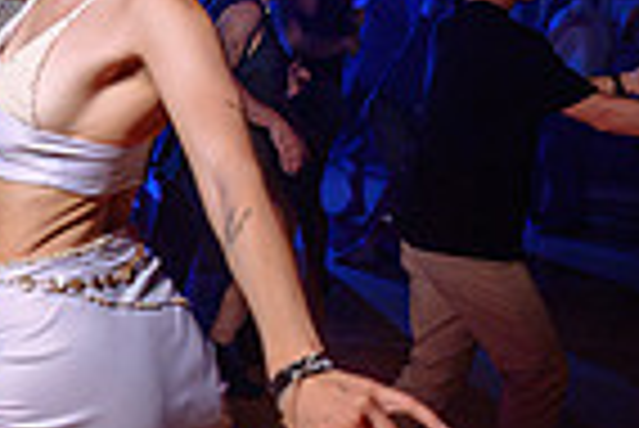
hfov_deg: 19.7
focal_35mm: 98
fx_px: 1741
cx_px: -94
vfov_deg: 14.0
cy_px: 142
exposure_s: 1/50
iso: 800
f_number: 2.8
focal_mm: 24
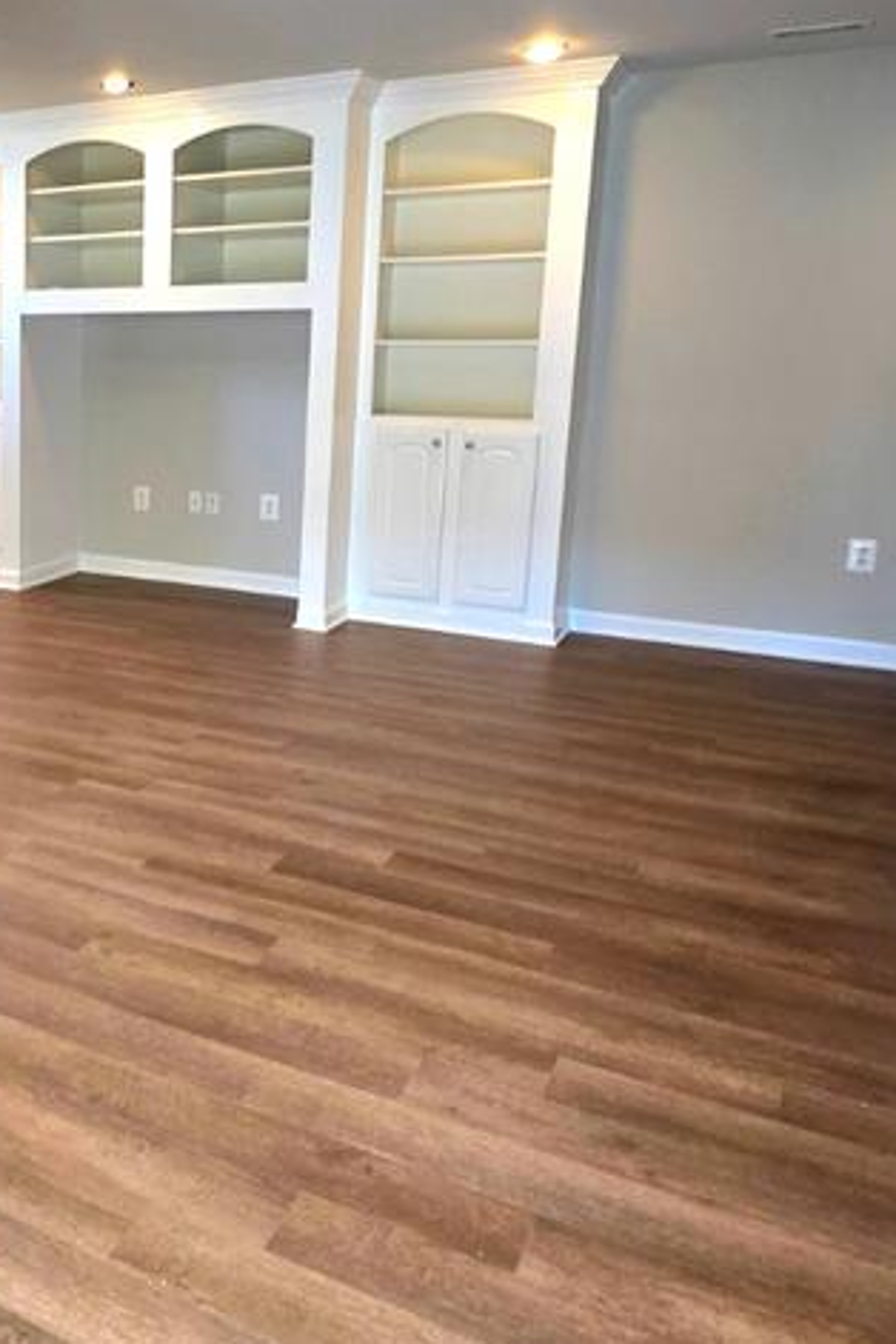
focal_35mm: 31
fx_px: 1157
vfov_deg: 60.0
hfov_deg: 37.3
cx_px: -23
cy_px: 571
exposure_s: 1/60.2
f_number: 1.9
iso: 200
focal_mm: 2.2
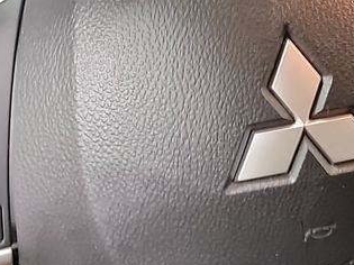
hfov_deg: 16.1
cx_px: 275
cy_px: 44
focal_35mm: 122
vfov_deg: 12.1
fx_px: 1247
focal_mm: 6.7
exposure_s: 1/19
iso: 792
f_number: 1.8
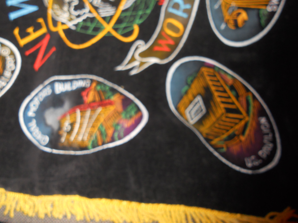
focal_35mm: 32
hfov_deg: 56.8
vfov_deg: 44.2
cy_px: 112
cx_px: 149
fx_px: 275
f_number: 8.8
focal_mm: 5.8
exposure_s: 1/25
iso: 200
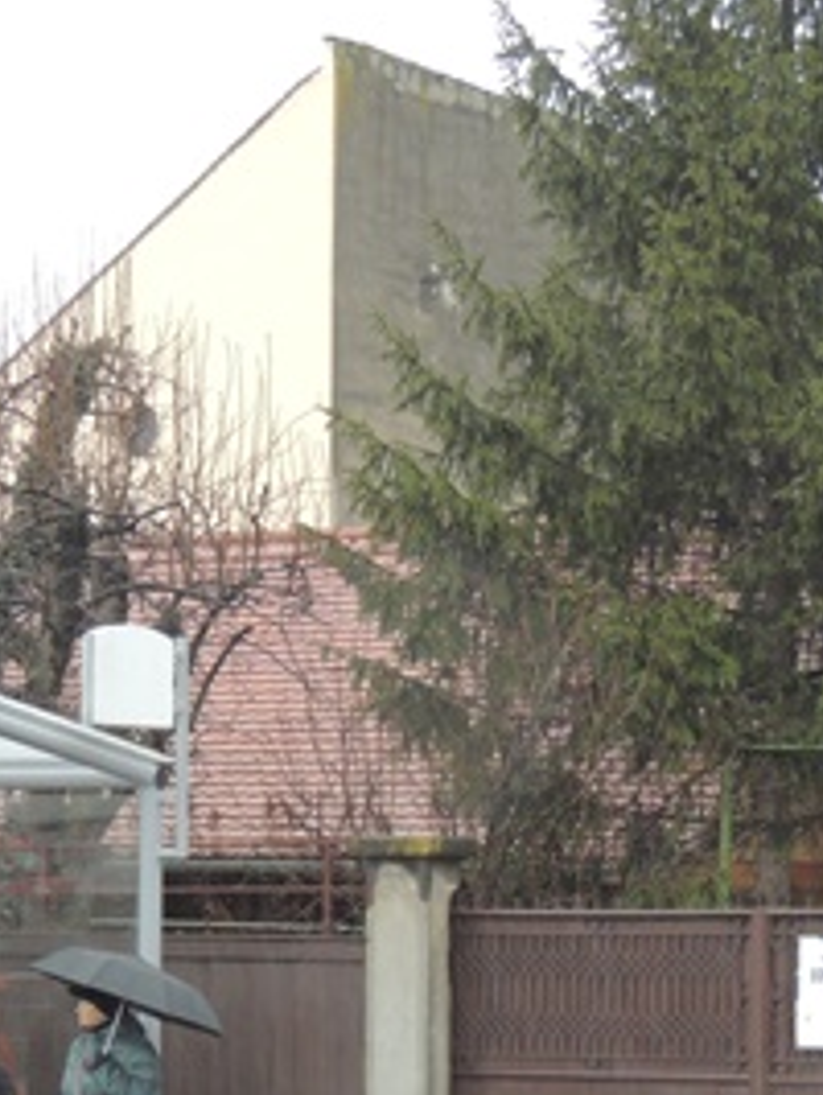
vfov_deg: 16.0
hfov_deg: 12.1
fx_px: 3861
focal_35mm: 122
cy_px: 891
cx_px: 152
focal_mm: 9.8
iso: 250
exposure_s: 1/60
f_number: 3.7
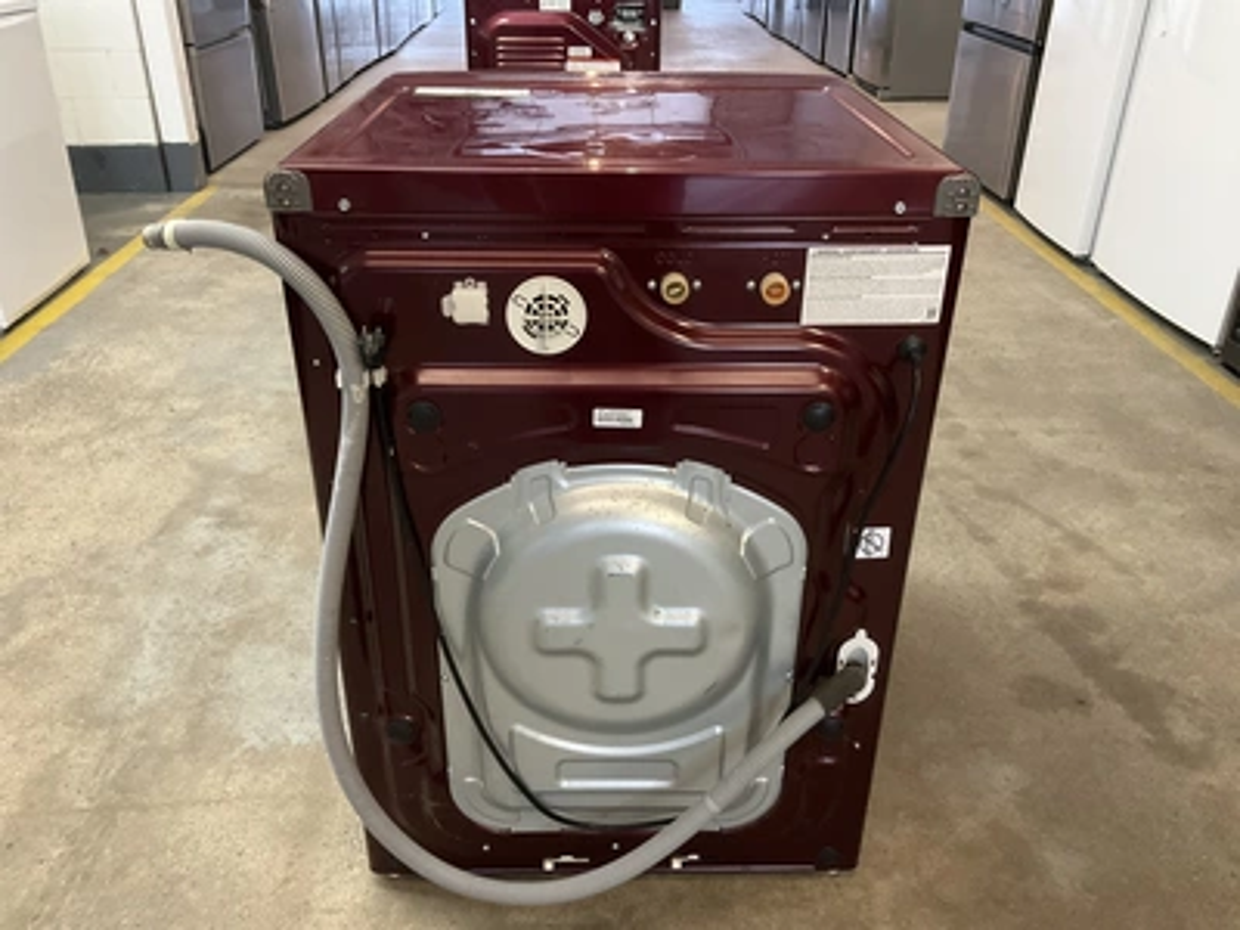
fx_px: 1039
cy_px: 465
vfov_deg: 48.2
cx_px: 620
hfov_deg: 61.7
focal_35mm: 29
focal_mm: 3
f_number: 1.8
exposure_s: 1/40
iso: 320
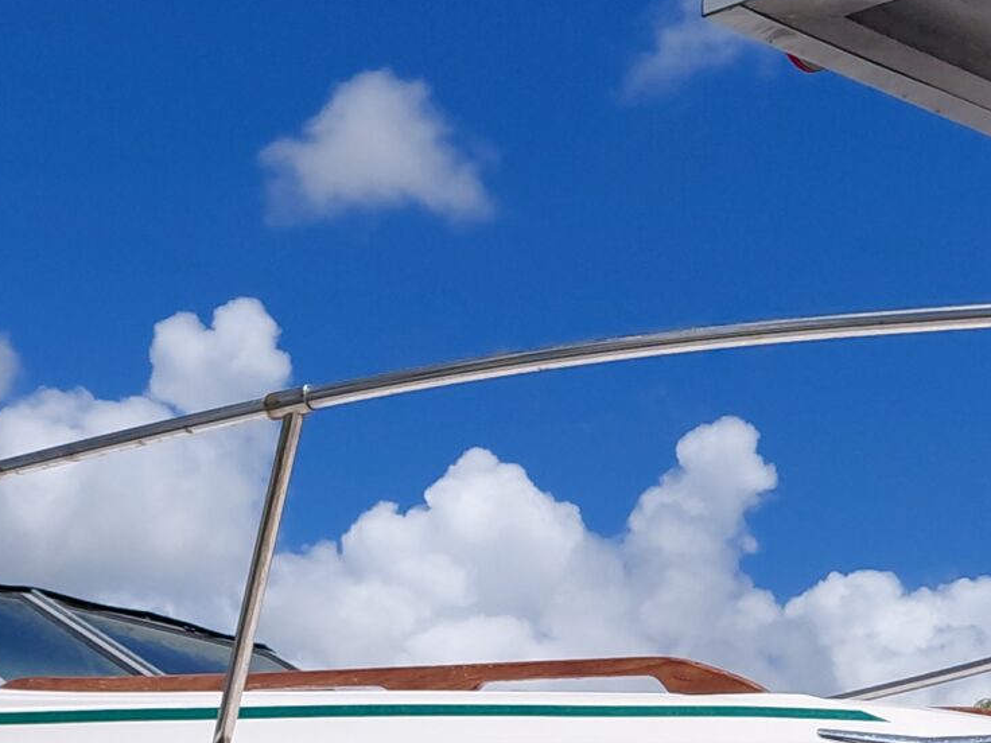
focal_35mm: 87
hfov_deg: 22.2
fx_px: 2491
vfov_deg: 15.8
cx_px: 217
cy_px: 1067
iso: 50
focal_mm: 4.69
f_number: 1.8
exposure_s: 1/6460
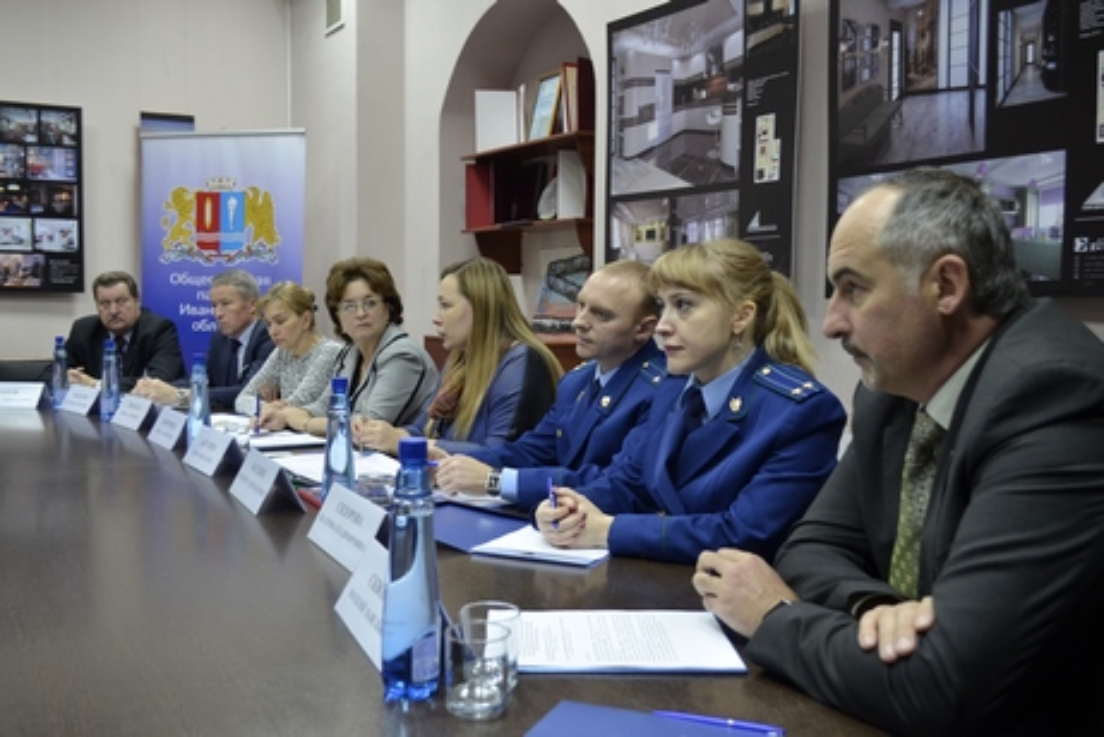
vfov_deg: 36.9
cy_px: 368
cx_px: 552
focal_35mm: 36
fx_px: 1104
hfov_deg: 53.1
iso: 500
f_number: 4.5
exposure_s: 1/20
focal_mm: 24
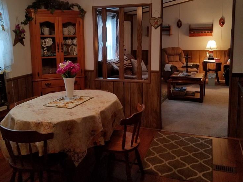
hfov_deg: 51.4
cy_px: 60
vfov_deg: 39.2
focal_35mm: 36
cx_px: 122
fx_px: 253
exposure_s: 1/60
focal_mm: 4.2
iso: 125
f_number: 1.7
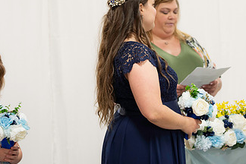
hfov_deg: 13.4
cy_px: 41
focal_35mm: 152
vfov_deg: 9.0
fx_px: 1039
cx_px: 207
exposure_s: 1/125
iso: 640
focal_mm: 85
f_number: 3.5
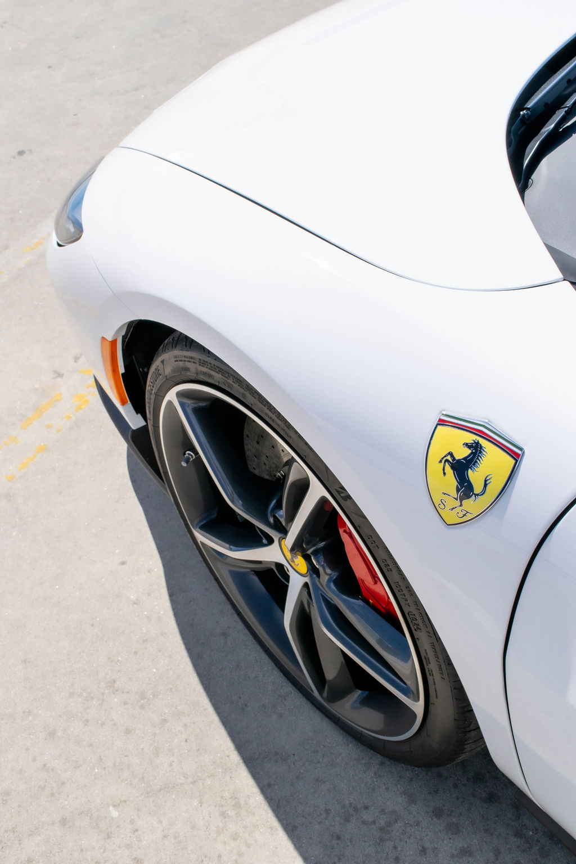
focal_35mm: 44
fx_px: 1044
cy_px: 432
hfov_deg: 30.8
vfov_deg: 45.0
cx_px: 288
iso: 200
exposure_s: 1/500
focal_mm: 29
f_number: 11
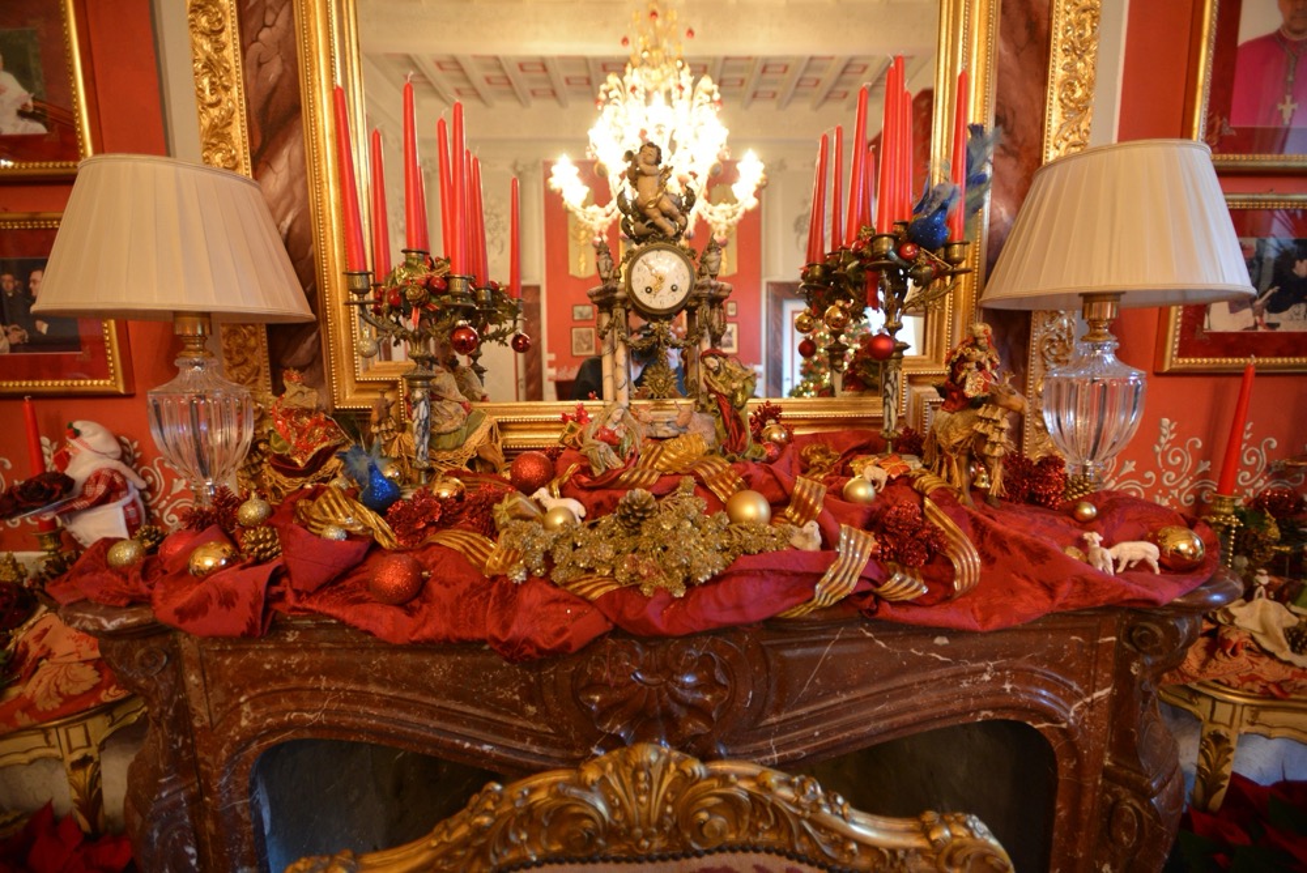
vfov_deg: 70.5
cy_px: 436
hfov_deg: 93.2
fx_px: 618
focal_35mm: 17
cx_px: 654
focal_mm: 17
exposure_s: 1/40
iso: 1600
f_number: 3.2
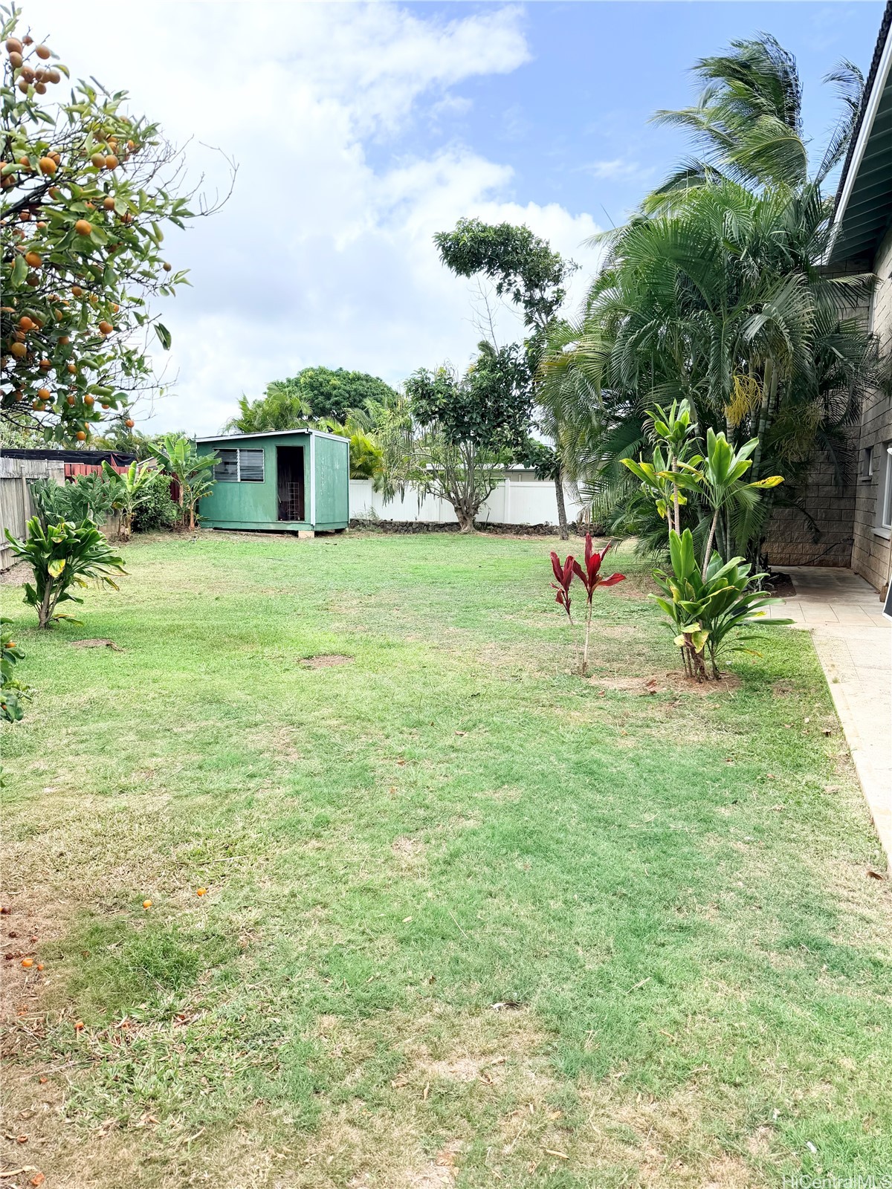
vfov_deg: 71.6
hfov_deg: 56.8
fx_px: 825
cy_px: 594
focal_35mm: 24
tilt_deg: -7.1
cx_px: 446
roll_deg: -0.7
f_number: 1.78
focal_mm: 6.76
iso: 100
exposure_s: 1/2370
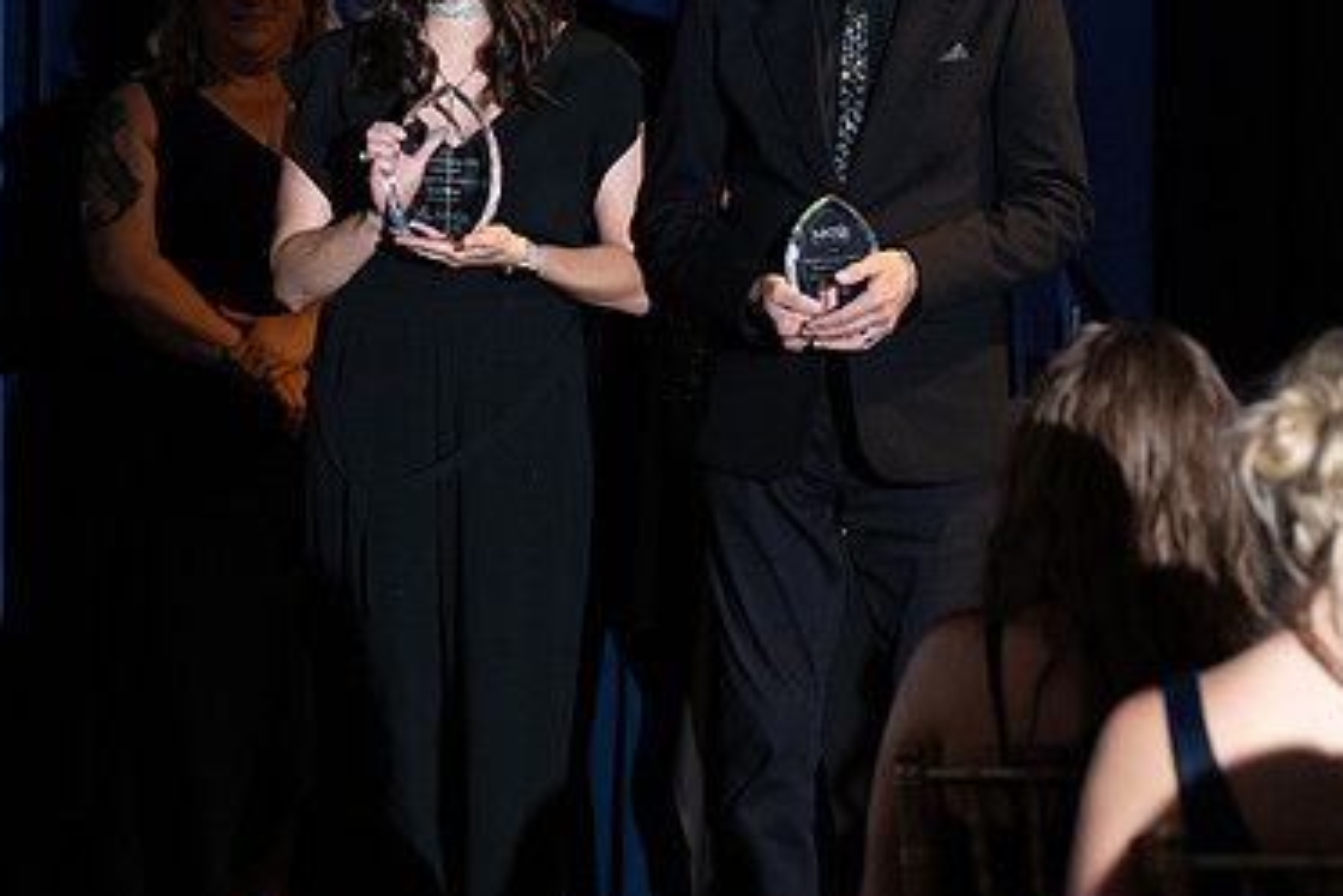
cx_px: 468
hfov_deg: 8.8
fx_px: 8695
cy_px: 264
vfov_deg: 5.9
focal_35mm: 233
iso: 2500
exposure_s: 1/200
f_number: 5
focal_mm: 150
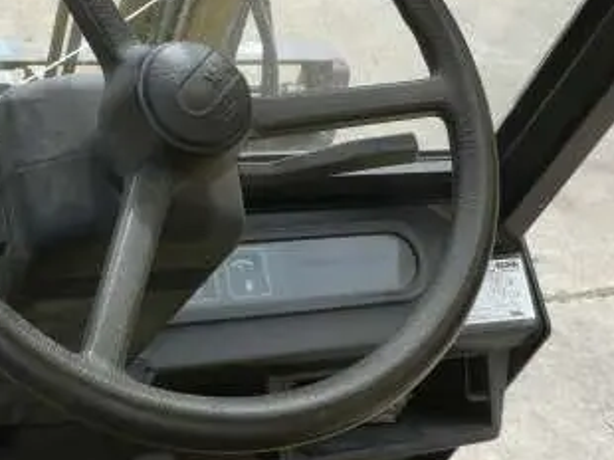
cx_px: 79
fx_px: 1099
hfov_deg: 30.1
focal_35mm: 62
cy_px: 184
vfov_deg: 23.6
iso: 80
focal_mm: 4.3
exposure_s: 1/400
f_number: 3.3
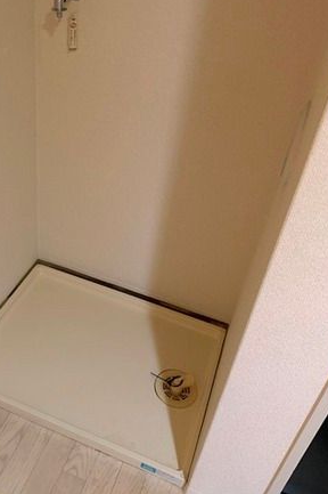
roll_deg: -4.4
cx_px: 106
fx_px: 479
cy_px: 212
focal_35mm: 35
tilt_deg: -35.9
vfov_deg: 54.3
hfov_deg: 37.3
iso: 500
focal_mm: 4.25
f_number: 1.8
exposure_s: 1/30
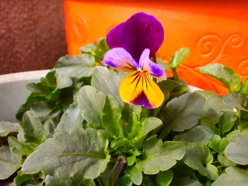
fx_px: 229
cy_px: 93
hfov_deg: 56.8
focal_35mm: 32
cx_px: 124
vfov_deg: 44.2
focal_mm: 5.8
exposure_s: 1/250
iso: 100
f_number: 3.1
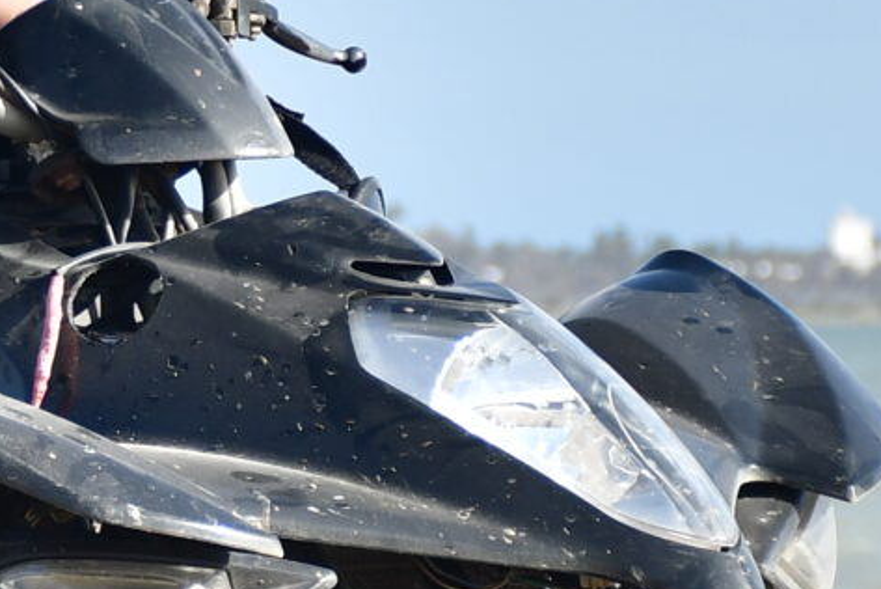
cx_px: -393
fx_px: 12317
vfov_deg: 2.7
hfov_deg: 4.1
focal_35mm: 503
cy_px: 74
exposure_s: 1/640
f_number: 5
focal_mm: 62
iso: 100
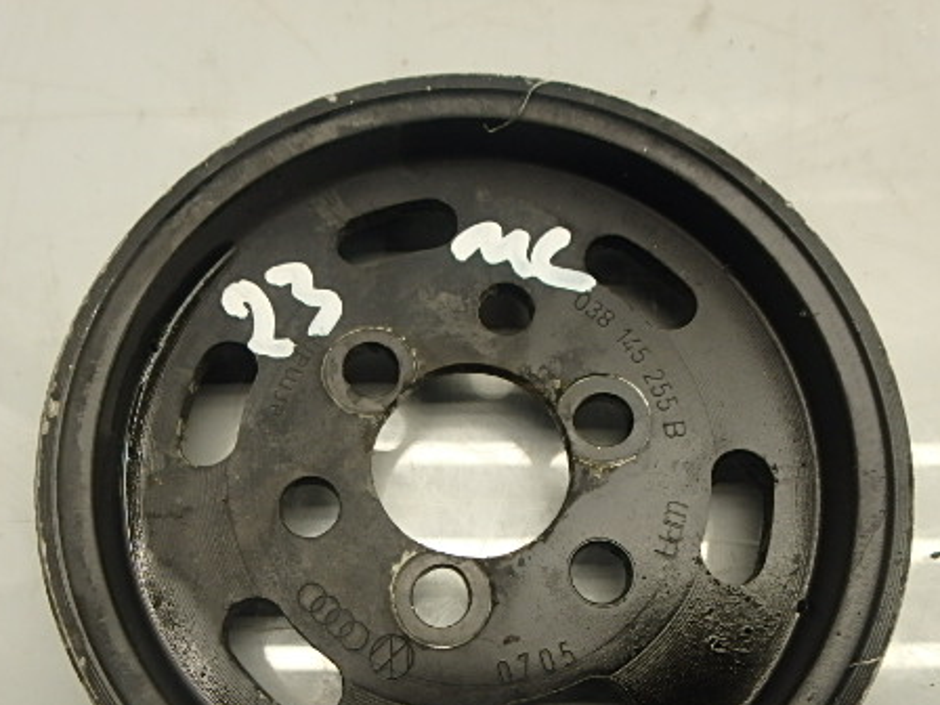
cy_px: 485
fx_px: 815
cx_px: 443
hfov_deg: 59.9
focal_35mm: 30
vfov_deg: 45.9
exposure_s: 1/60
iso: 200
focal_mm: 3.7
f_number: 3.5
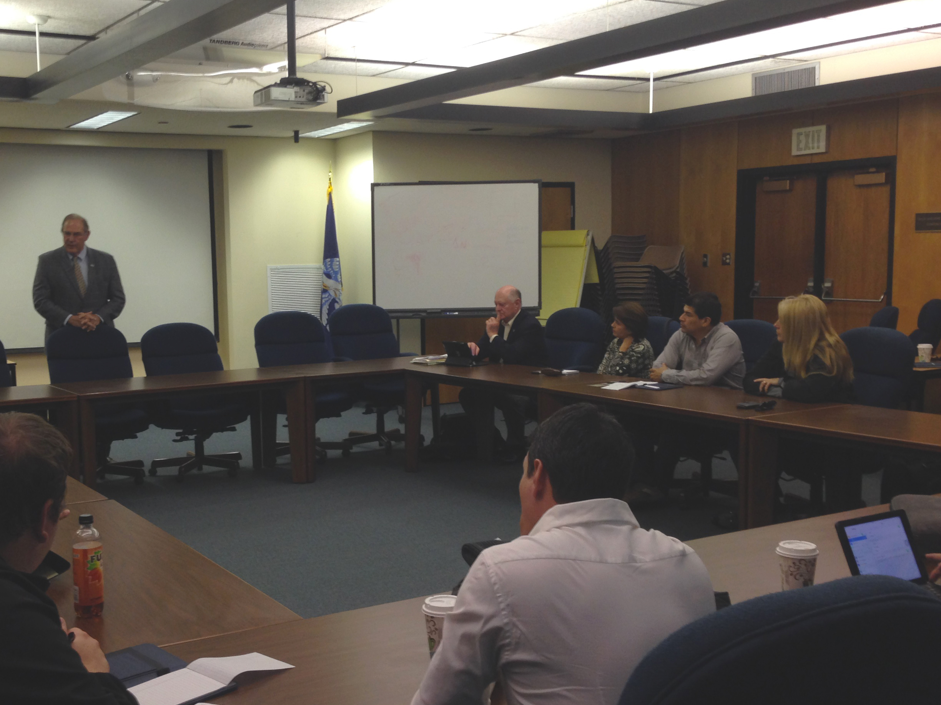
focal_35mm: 44
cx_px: 375
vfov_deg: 32.9
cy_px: 369
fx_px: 1196
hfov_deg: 42.7
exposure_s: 1/20
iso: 64
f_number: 2.4
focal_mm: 4.12
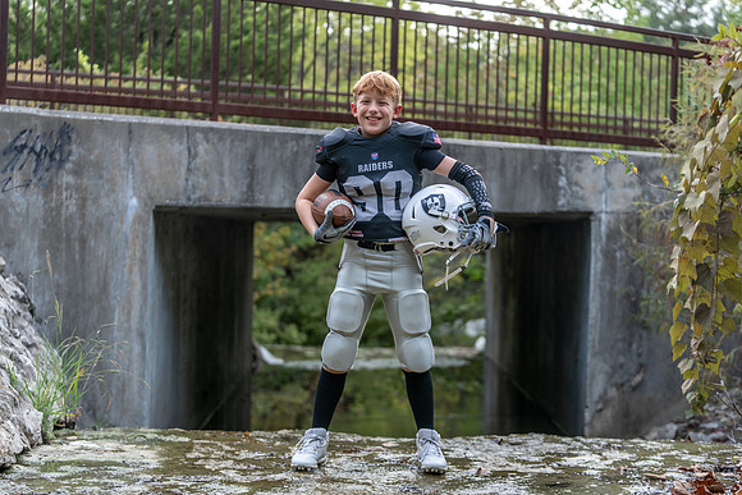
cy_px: 248
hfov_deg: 28.8
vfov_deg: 19.5
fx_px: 1443
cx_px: 371
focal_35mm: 70
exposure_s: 1/320
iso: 200
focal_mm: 70
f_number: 2.8
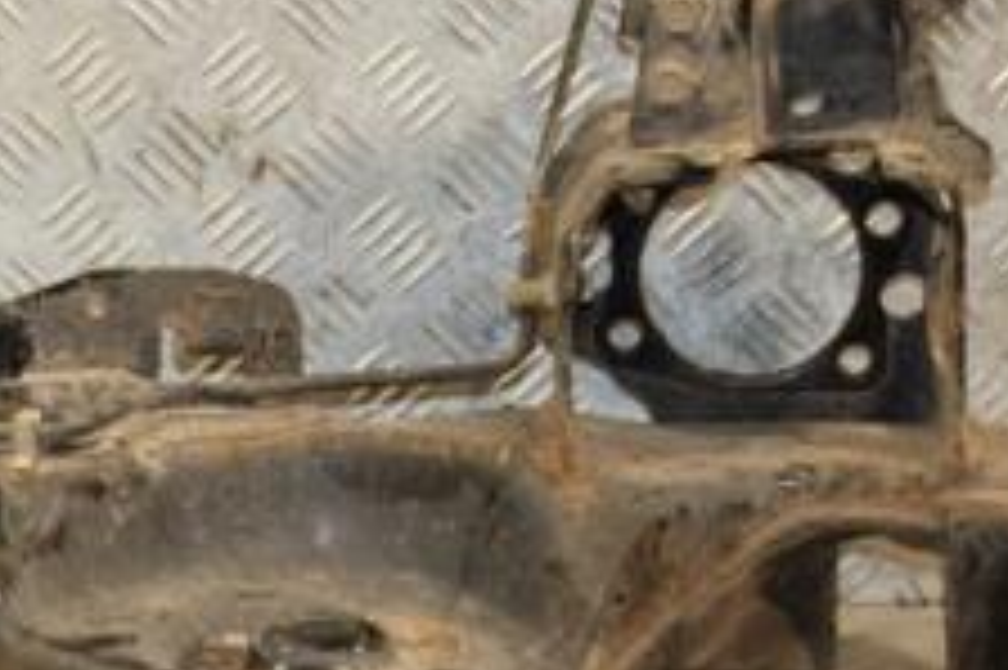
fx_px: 4281
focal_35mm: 153
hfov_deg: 13.3
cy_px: 508
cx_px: 112
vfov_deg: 8.9
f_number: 5
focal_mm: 38
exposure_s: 1/160
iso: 800
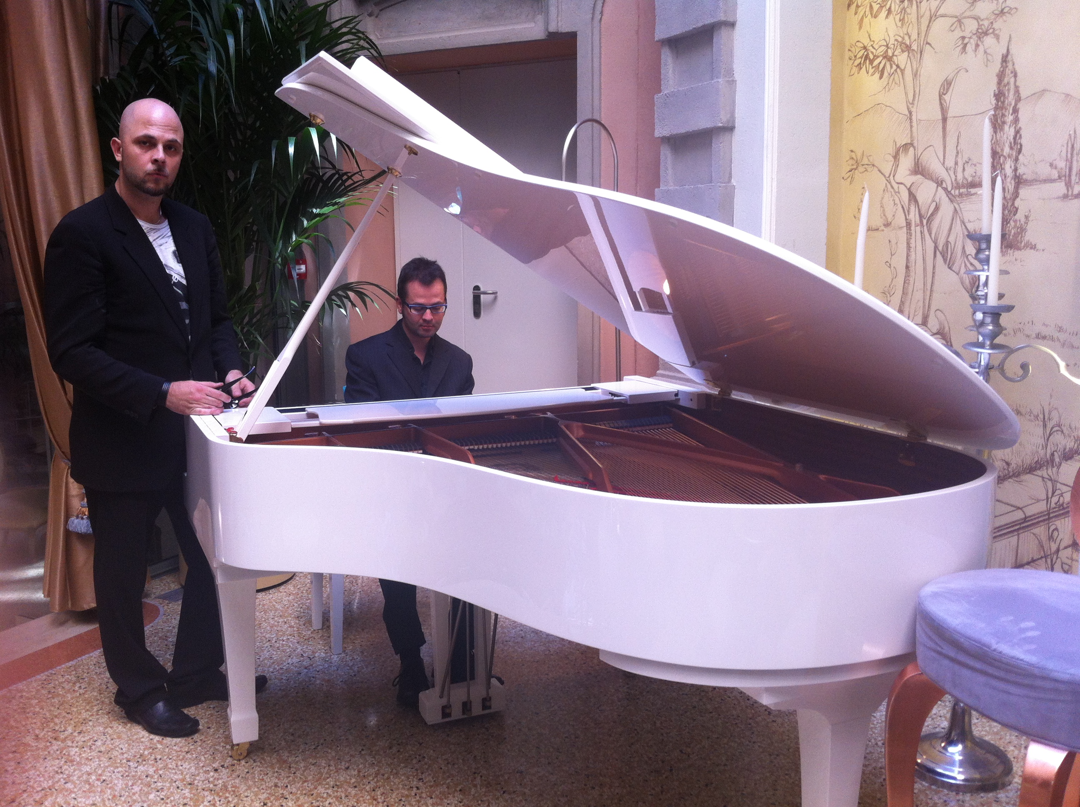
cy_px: 404
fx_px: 1090
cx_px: 540
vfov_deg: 40.6
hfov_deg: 52.7
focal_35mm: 35
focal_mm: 3.85
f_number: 2.8
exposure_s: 1/25
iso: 80
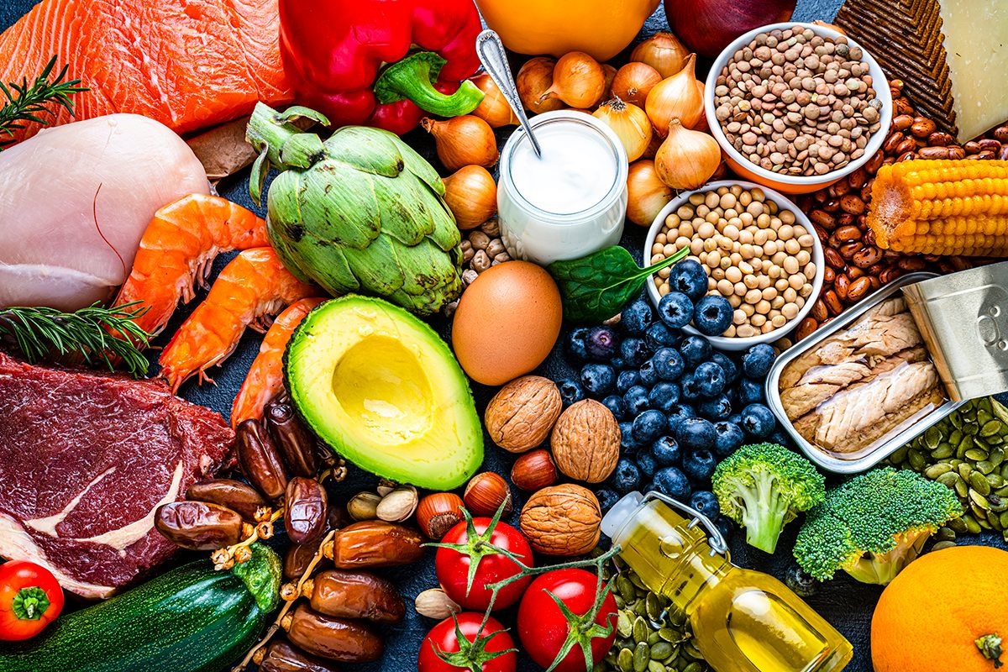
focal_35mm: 40
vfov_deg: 33.4
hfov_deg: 48.5
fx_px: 1120
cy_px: 336
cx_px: 504
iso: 100
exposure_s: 1/100
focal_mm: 40
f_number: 11
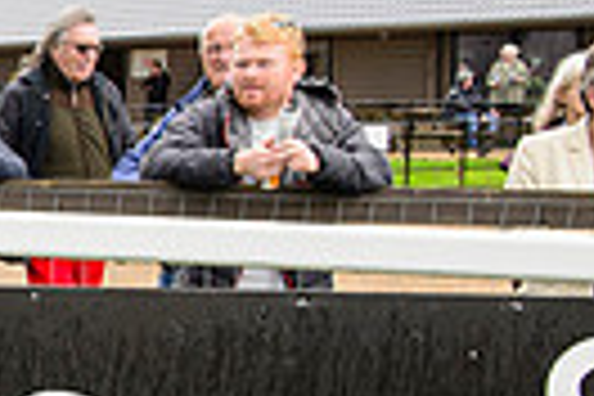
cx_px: -652
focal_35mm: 136
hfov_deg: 12.8
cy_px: 279
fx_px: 2244
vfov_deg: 10.1
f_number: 8
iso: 500
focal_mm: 31
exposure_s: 1/160
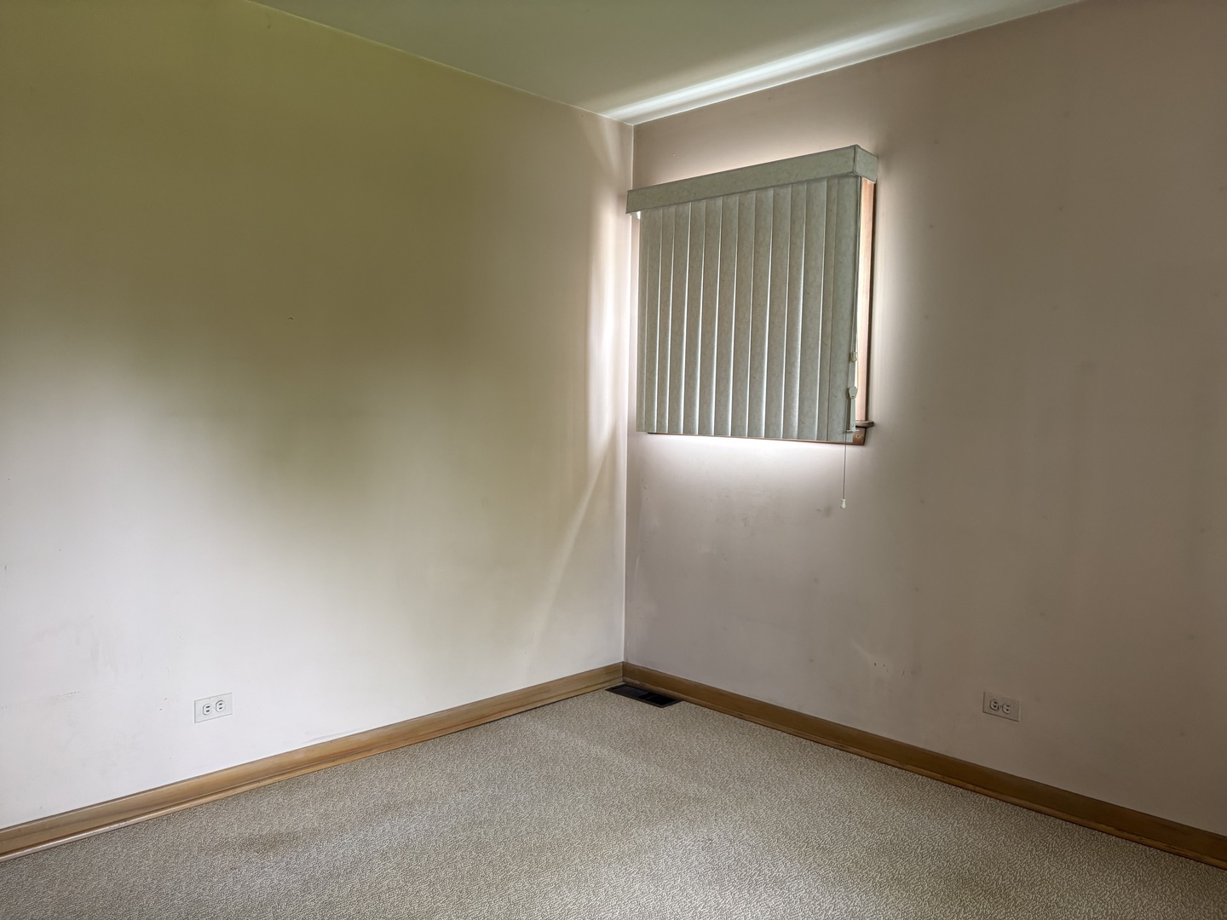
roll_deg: -1.2
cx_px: 614
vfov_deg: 53.1
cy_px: 460
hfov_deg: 67.3
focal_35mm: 26
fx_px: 922
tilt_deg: -4.5
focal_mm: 5.96
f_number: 1.6
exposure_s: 1/60
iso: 200
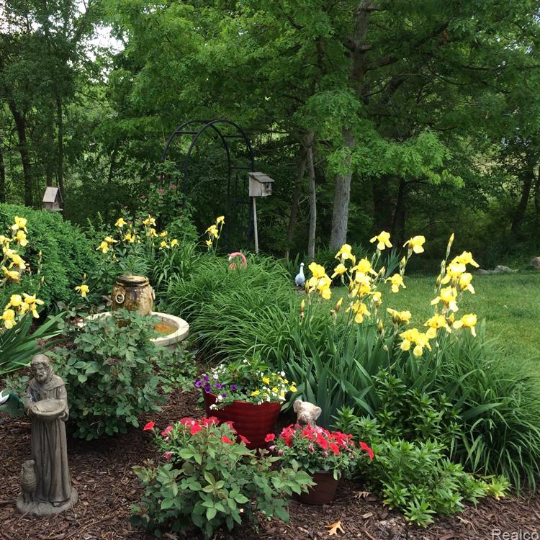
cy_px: 270
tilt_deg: -12.7
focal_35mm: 35
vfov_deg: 47.2
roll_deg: -1.3
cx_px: 196
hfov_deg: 46.7
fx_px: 618
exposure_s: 1/159
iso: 32
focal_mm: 4.15
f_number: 2.2
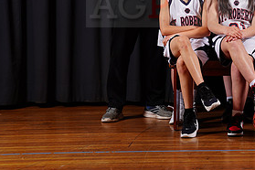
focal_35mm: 133
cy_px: 0
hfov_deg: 15.2
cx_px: 239
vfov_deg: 10.2
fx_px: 942
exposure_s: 1/200
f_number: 5.6
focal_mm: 64
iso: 200
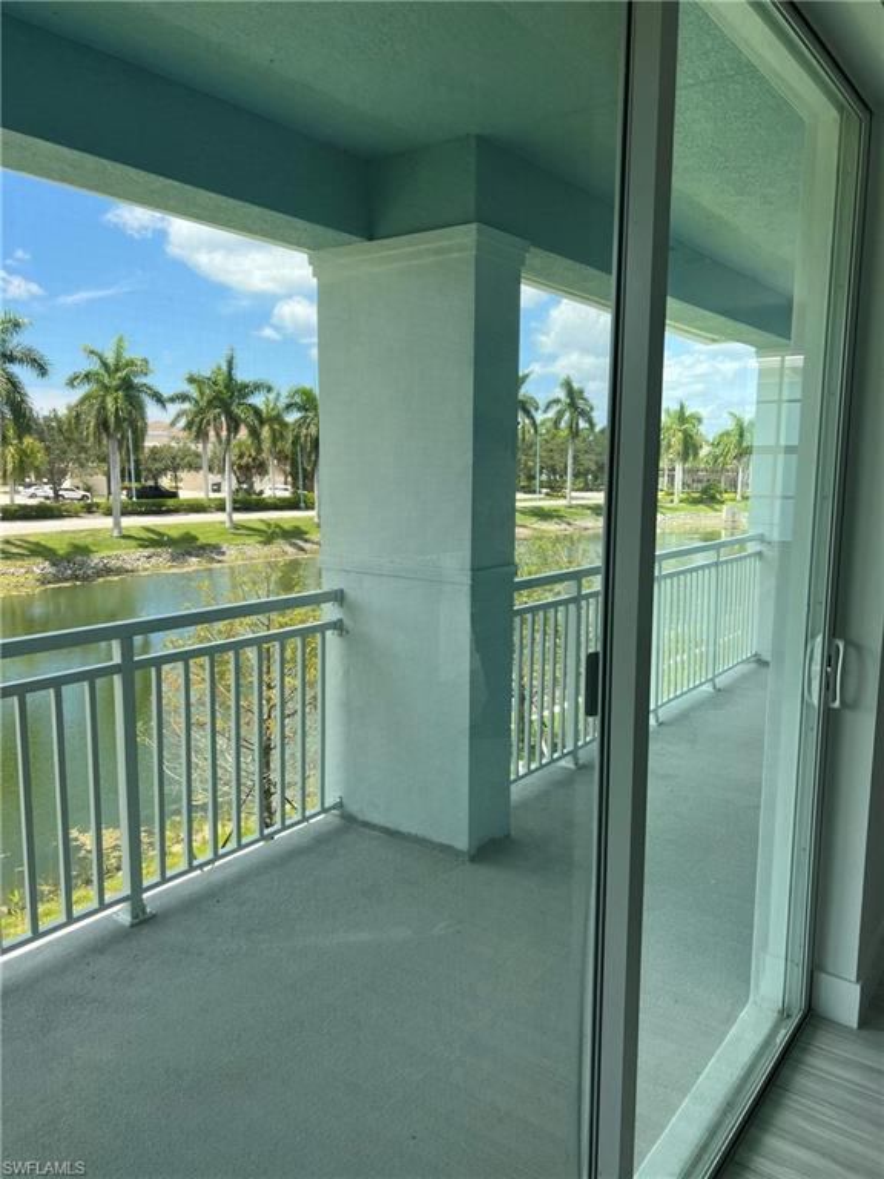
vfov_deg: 67.3
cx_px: 442
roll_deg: -0.8
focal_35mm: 26
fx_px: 885
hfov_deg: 53.1
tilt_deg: -8.0
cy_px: 590
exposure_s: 1/974
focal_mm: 5.7
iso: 50
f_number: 1.5
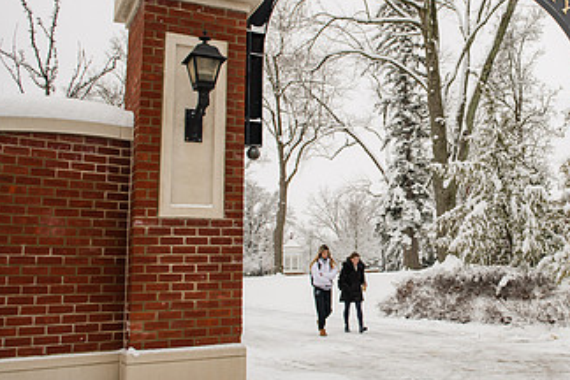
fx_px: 681
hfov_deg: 43.2
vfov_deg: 31.1
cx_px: 459
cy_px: 163
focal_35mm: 43
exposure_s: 1/500
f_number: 4
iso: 125
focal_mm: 24
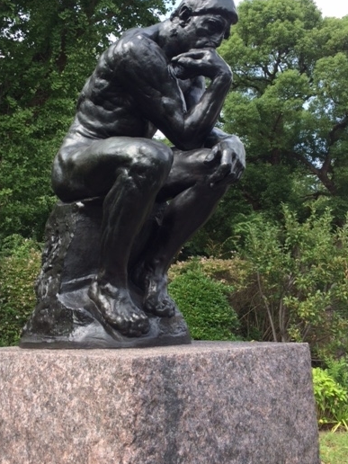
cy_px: 179
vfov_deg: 50.9
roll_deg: +3.3
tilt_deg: +14.4
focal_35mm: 36
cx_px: 152
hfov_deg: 39.6
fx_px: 483
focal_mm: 4.15
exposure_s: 1/547
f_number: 2.2
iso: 32
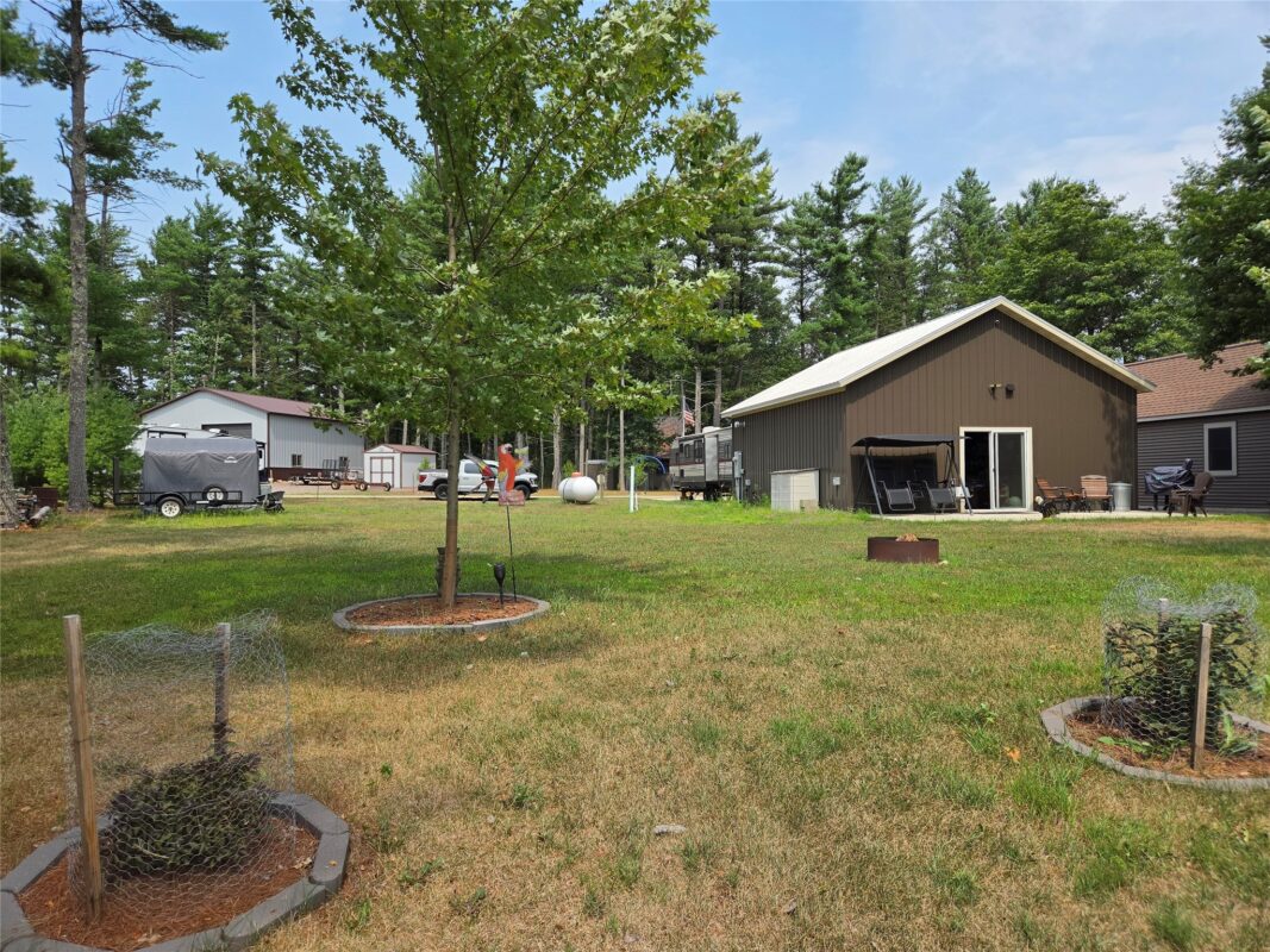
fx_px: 844
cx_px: 635
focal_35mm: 23
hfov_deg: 73.9
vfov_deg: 58.9
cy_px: 476
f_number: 1.8
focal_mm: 5.4
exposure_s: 1/2767
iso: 80
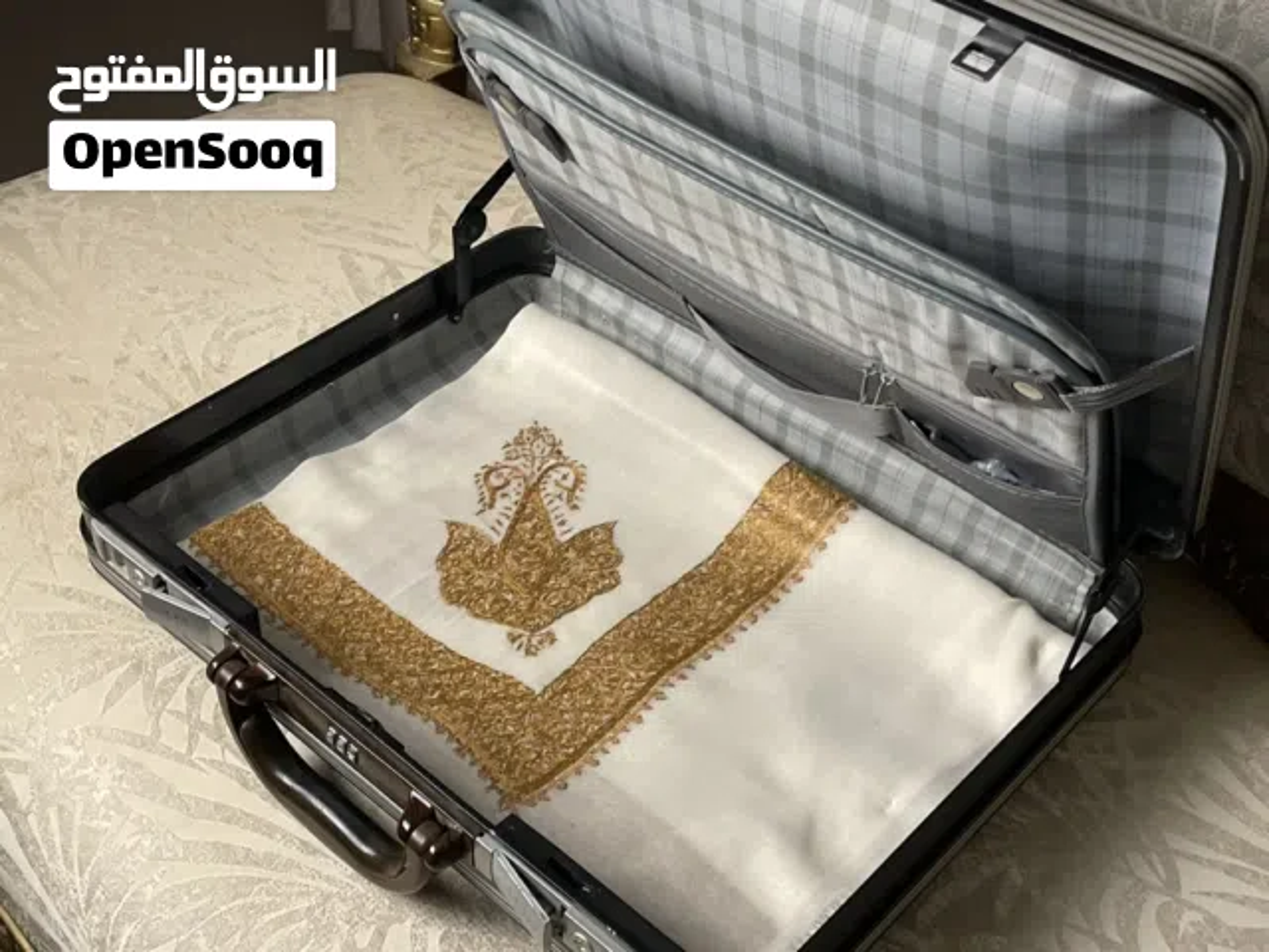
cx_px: 634
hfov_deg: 67.3
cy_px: 476
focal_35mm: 26
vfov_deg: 53.1
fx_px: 953
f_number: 1.6
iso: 200
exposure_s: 1/60
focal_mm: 4.2
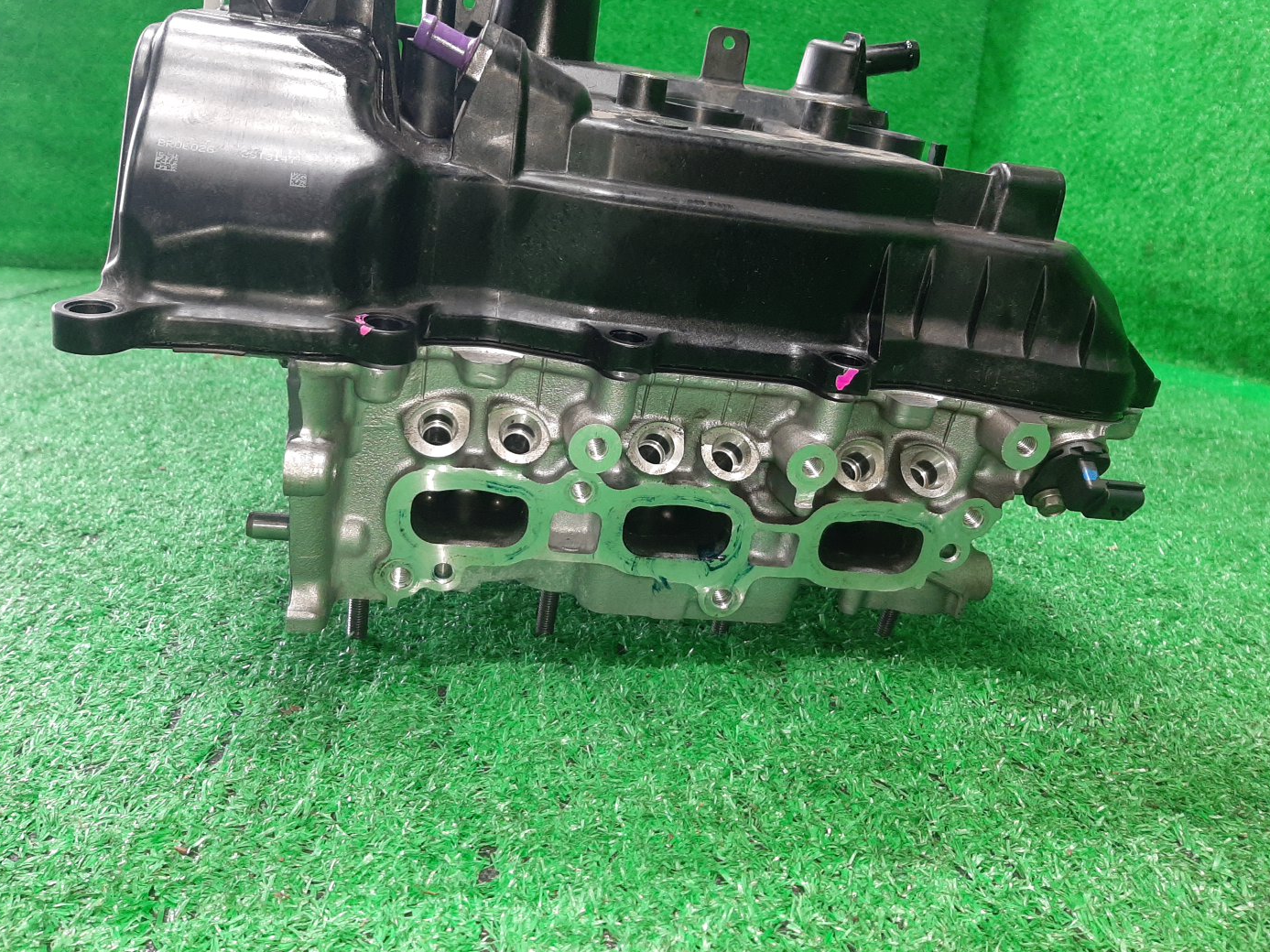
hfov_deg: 65.3
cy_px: 463
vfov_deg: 51.3
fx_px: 990
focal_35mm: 27
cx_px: 618
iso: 186
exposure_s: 1/50
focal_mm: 3.93
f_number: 1.7
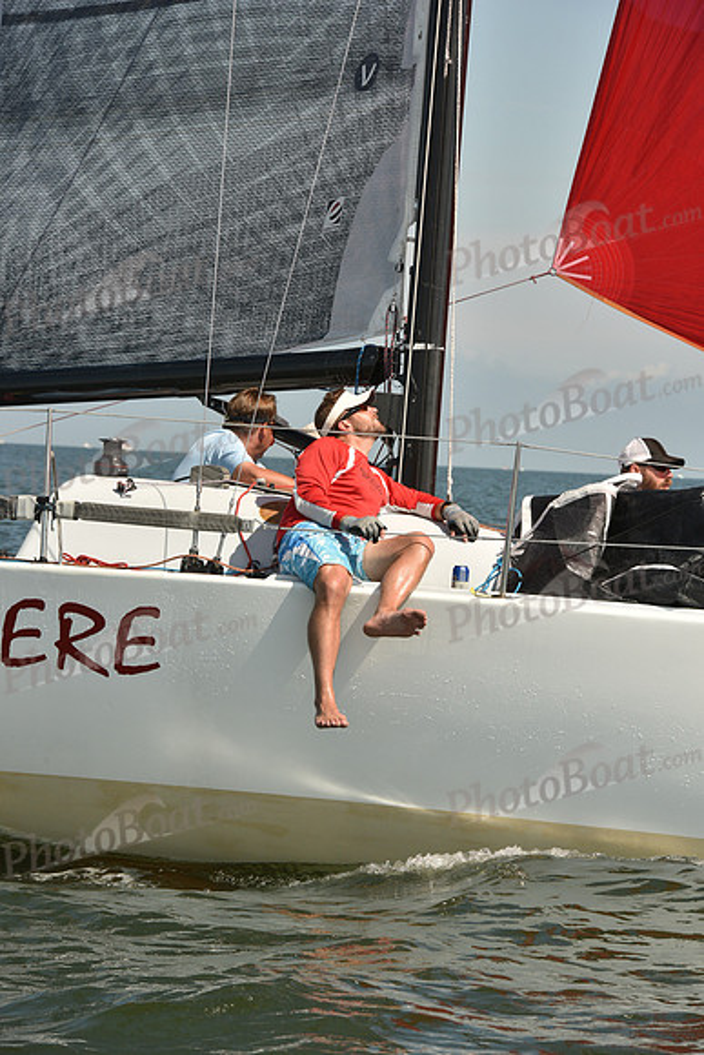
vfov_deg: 11.4
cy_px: 528
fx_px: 5276
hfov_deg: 7.6
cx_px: 352
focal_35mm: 180
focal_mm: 180
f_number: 13
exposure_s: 1/640
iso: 320
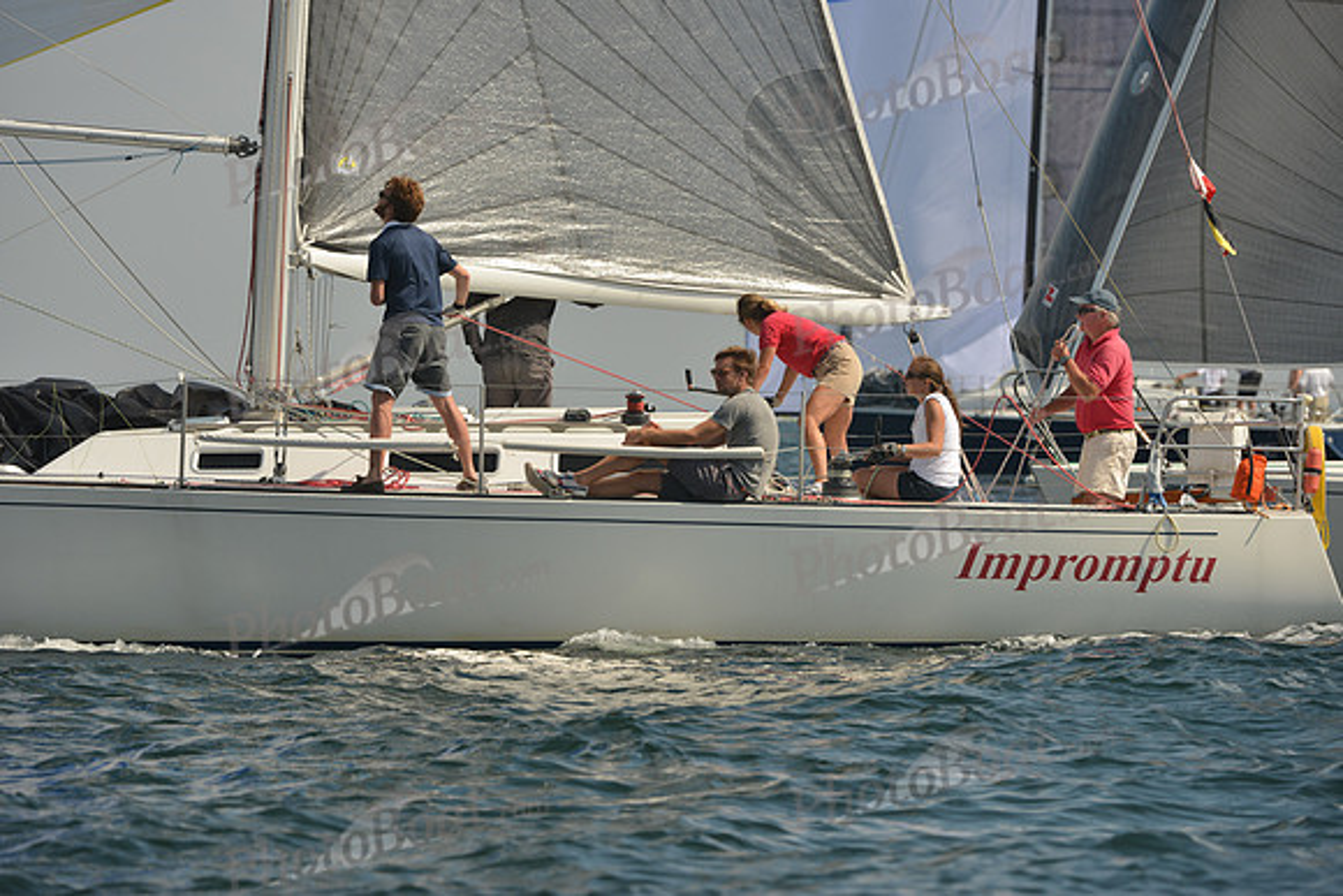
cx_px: 672
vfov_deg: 4.6
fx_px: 11194
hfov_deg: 6.9
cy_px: 448
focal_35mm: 300
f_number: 7.1
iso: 320
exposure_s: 1/1250
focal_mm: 300
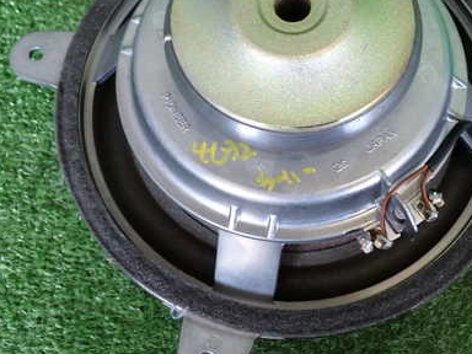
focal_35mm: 50
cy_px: 113
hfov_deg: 37.9
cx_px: 296
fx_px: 682
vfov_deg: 28.9
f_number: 2.4
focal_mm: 5.79
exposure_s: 1/50
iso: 200
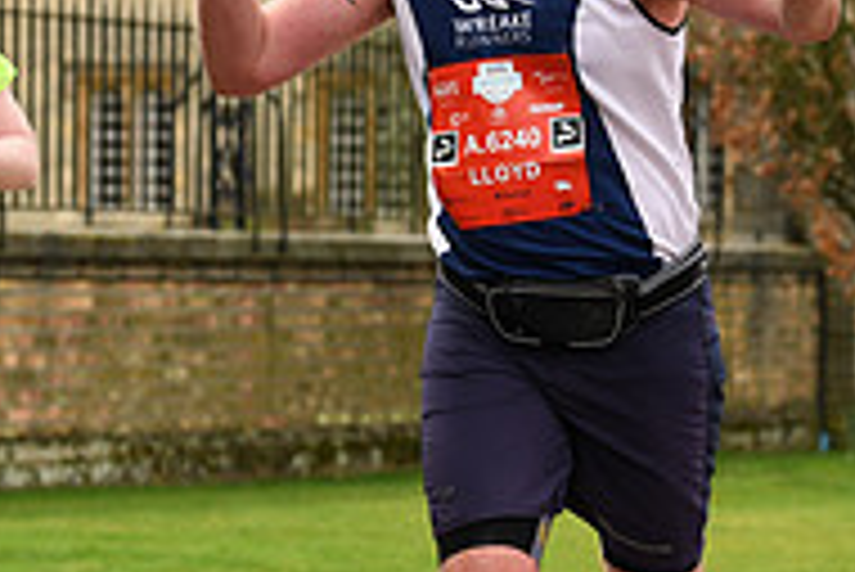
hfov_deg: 7.9
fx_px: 6156
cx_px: 369
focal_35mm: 259
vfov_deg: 5.3
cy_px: 313
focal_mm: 85
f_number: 4.5
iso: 450
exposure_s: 1/1000
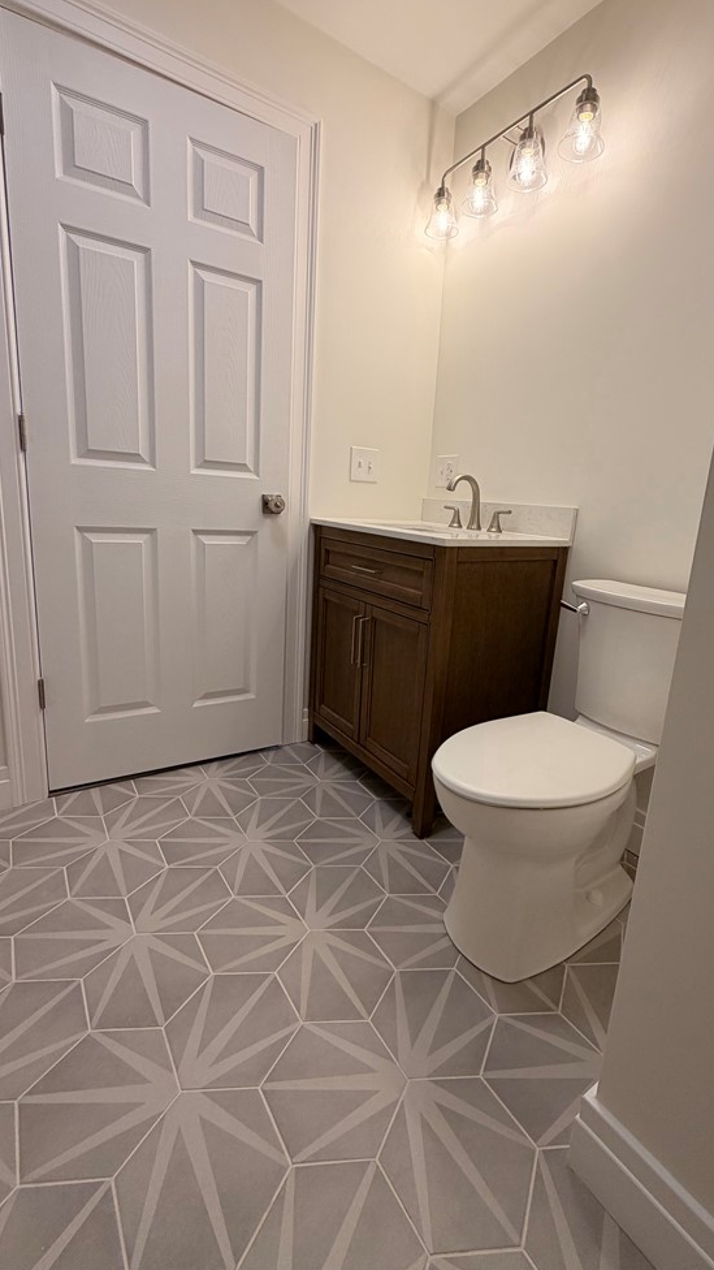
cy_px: 610
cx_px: 394
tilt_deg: -12.3
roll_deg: -4.1
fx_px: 539
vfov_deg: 99.3
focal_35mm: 16
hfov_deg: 66.9
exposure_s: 1/120
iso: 100
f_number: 2.2
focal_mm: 2.22
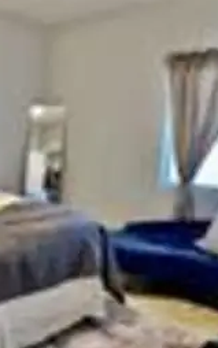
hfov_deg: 27.9
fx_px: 380
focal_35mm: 40
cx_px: -47
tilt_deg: -9.9
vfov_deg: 49.2
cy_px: 195
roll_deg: -1.6
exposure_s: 1/60
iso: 320
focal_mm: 6.86
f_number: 1.78
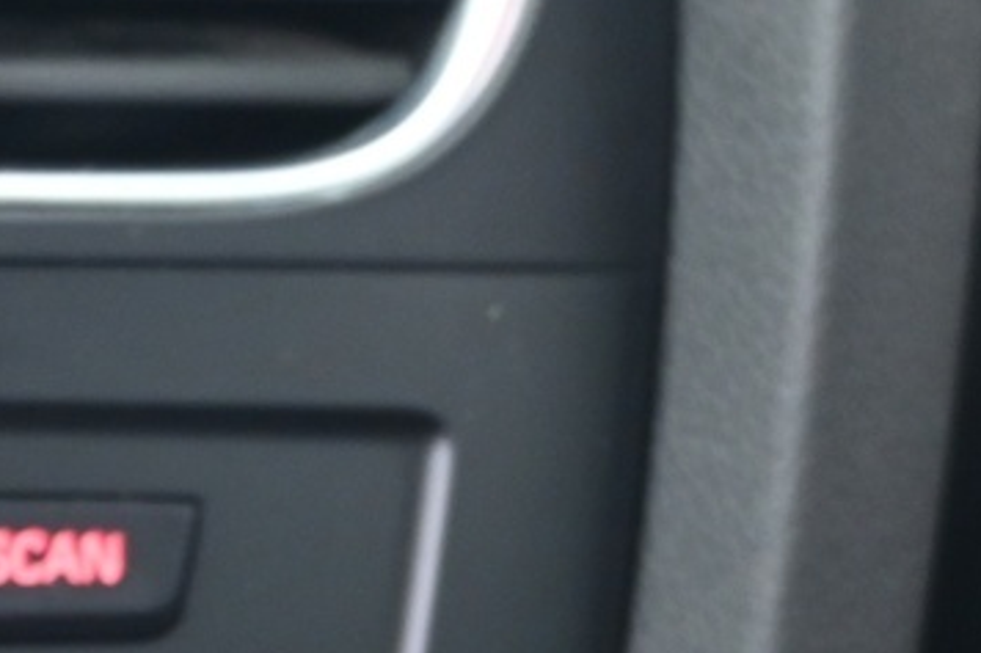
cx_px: -959
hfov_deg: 13.3
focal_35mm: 133
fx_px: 3626
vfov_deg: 10.0
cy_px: 973
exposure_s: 1
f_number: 4.5
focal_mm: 19.5
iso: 1000
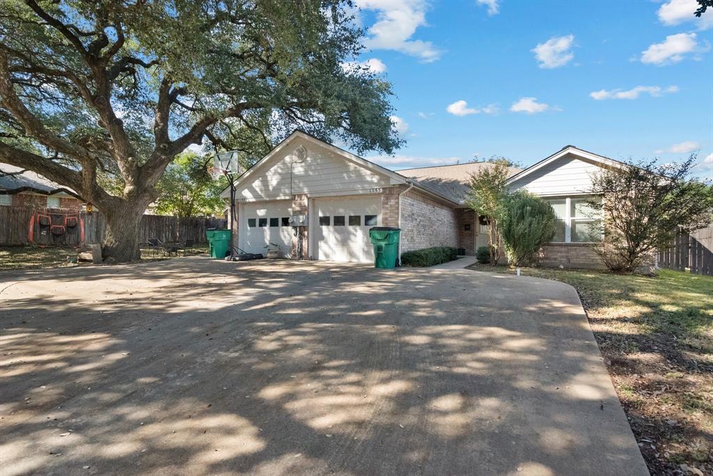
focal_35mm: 16
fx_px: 317
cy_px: 238
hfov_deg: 96.7
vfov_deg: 73.8
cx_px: 356
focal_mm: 16
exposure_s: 1/1000
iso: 12800
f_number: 7.1
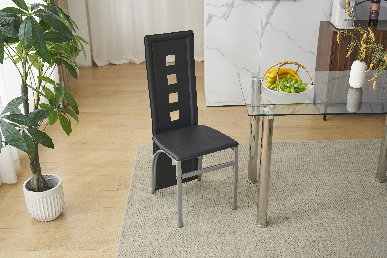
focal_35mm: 42
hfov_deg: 45.9
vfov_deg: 31.5
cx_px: 194
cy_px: 129
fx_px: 457
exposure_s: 1/50
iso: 200
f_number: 9
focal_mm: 42.5
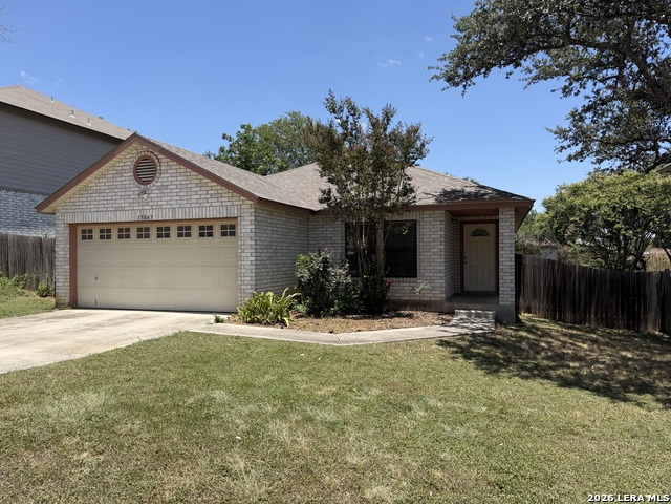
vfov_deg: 56.8
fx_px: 465
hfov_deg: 71.6
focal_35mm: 24
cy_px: 252
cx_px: 336
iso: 80
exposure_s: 1/3584
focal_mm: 6.76
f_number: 1.78
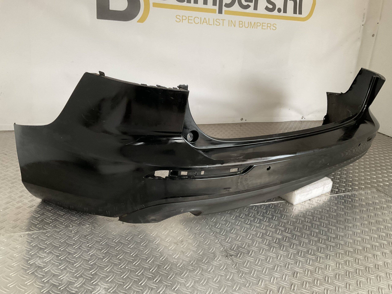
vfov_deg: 48.2
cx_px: 196
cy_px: 147
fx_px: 328
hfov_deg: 61.7
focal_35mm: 29
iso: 80
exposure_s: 1/60
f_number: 1.8
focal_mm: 3
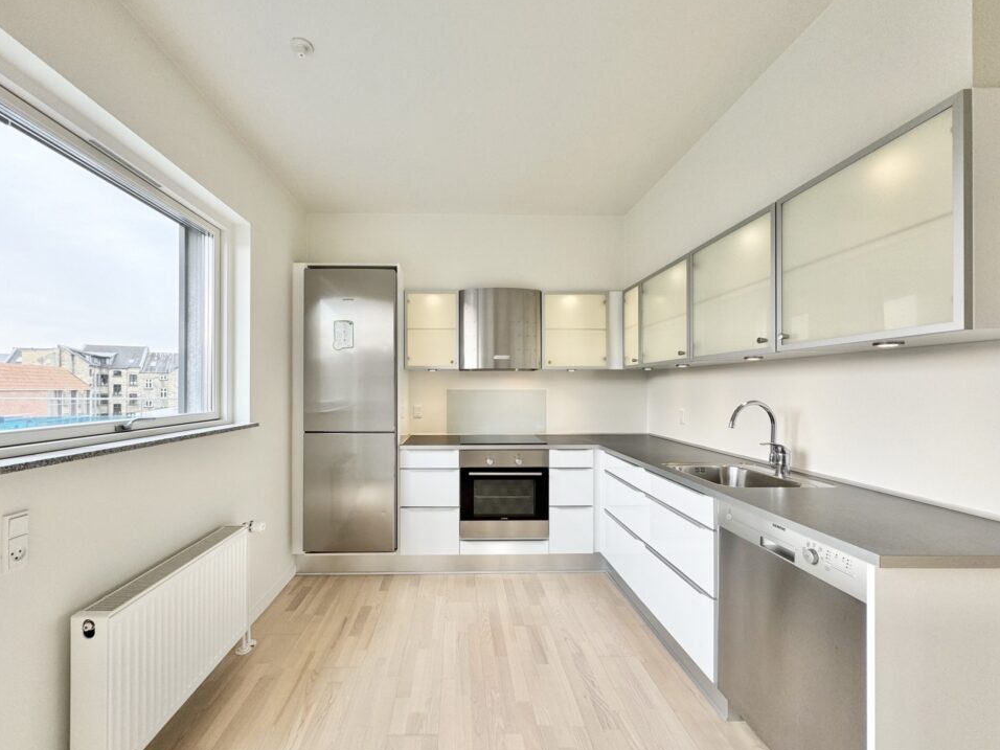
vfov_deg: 81.7
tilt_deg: -0.4
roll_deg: +0.5
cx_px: 465
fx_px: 433
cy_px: 388
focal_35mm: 15
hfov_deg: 98.0
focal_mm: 2.22
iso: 64
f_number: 2.2
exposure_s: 1/100
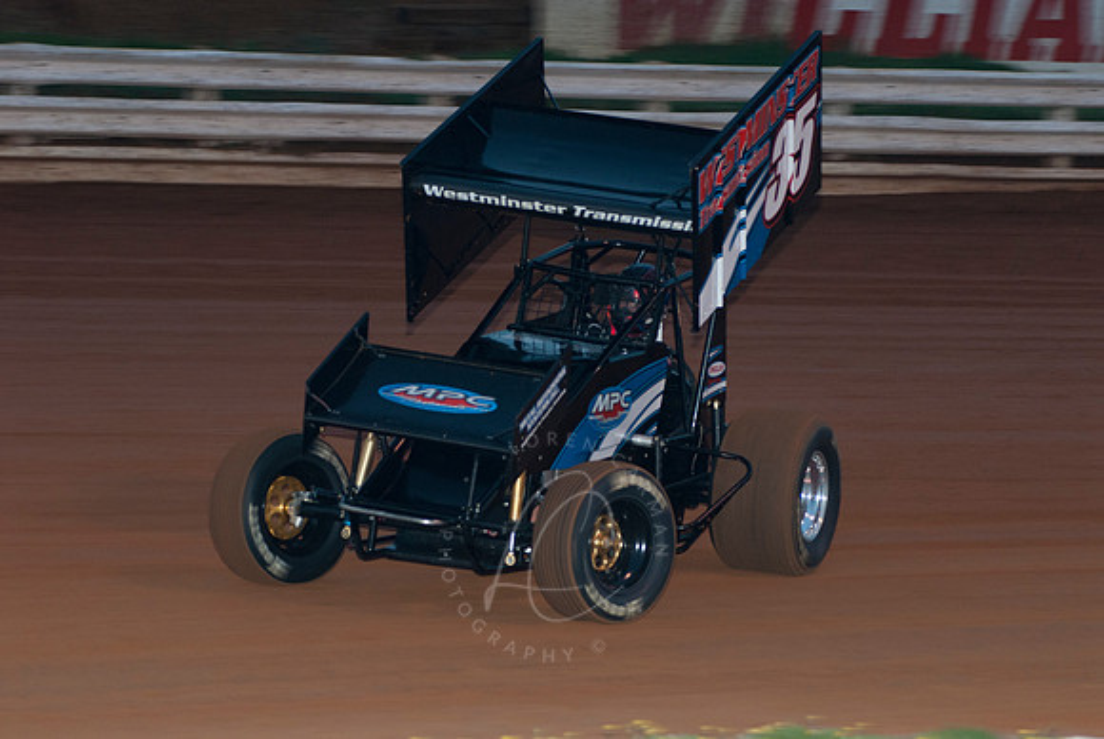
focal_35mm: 165
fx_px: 5065
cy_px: 370
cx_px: 552
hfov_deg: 12.4
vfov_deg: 8.3
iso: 250
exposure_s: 1/250
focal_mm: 110
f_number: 4
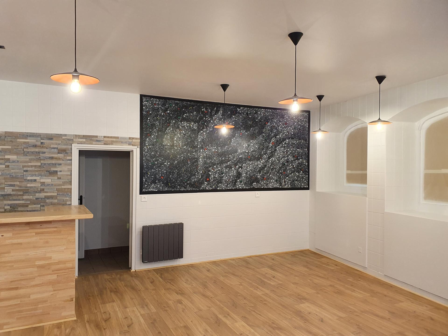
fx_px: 336
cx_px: 224
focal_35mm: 26
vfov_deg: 53.1
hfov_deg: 67.3
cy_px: 168
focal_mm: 4.32
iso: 200
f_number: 2.4
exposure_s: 1/50
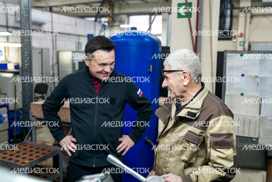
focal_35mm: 34
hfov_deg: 55.8
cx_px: 136
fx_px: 257
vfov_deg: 38.9
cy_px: 91
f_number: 2.8
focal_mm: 34
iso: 1600
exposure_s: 1/250
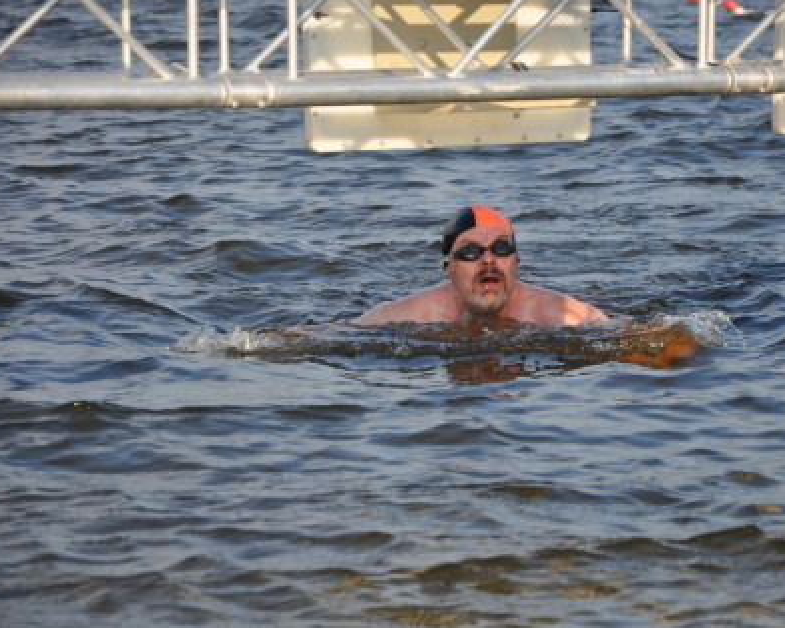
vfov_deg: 8.6
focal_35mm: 180
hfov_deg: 10.7
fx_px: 4171
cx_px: 456
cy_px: 313
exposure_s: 1/500
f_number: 5.6
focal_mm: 105
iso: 200
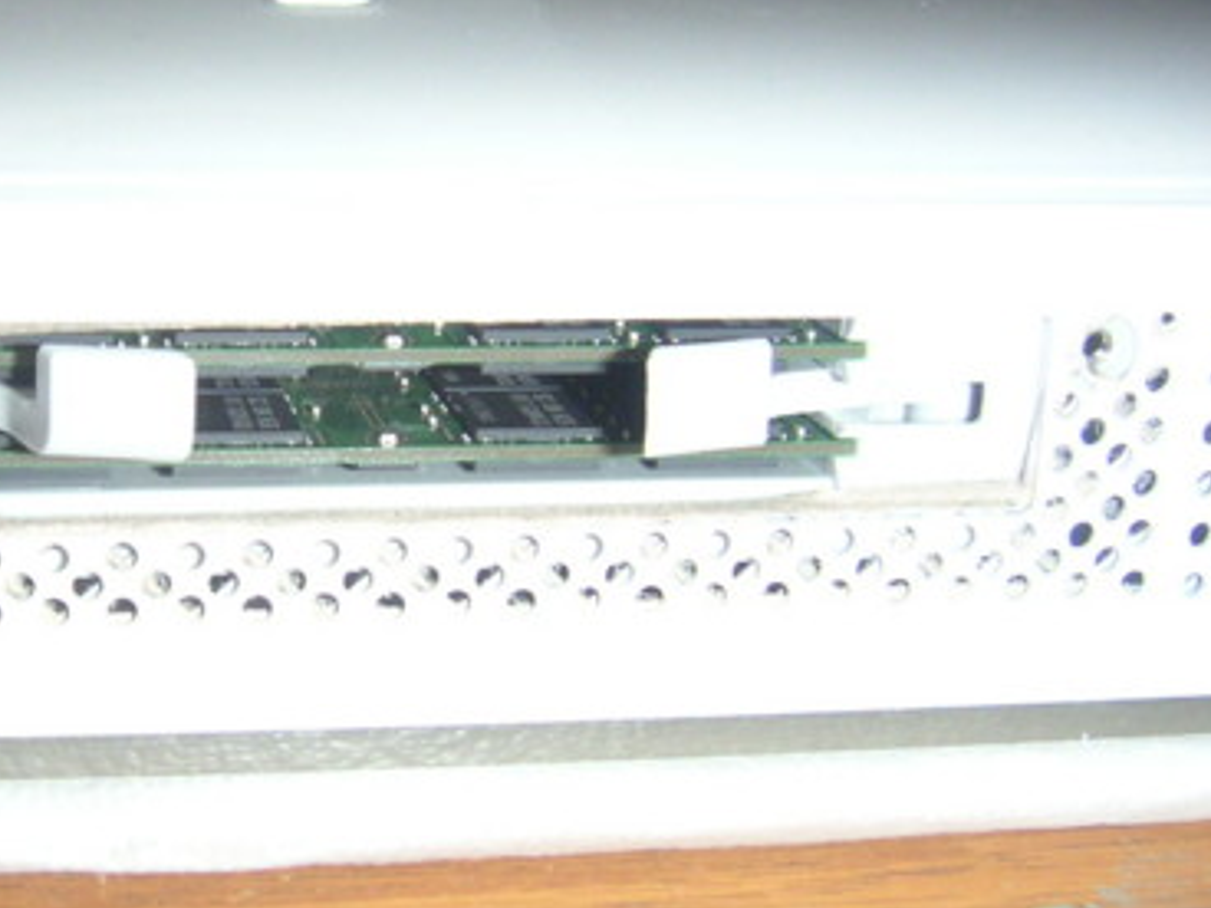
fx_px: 2169
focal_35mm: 62
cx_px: 250
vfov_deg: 23.6
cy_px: 418
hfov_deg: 30.5
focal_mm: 6
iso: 160
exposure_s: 1/45
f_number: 6.7
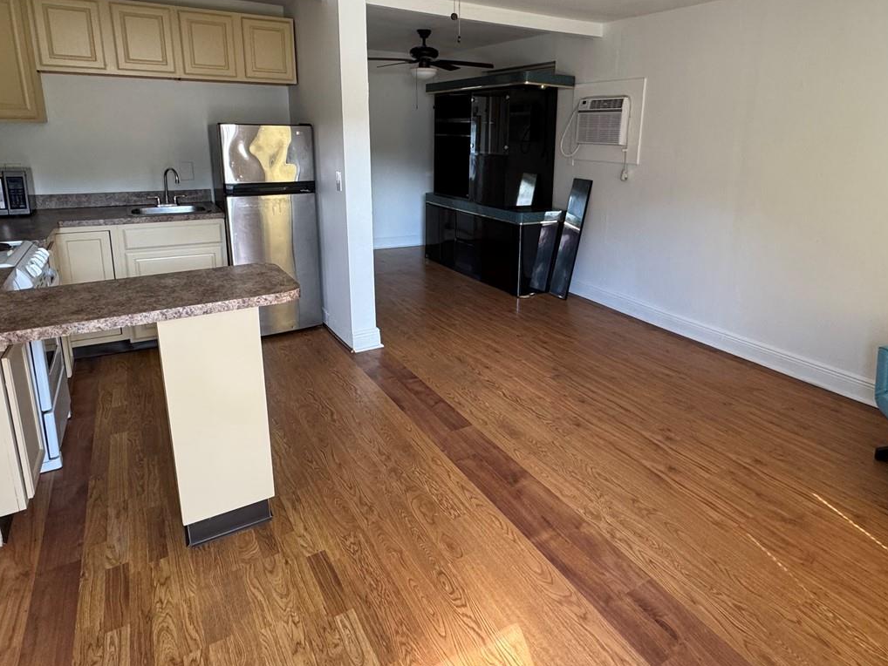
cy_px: 250
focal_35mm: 22
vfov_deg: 60.3
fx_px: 564
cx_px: 495
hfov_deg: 76.1
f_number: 2.2
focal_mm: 2.22
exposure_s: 1/99
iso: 250
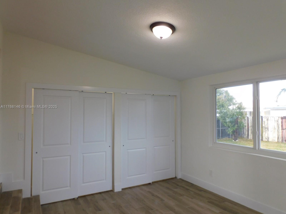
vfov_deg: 56.8
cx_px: 143
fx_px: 198
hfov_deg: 71.6
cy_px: 107
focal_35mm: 24
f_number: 3.3
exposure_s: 1/30
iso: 125
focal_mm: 4.3
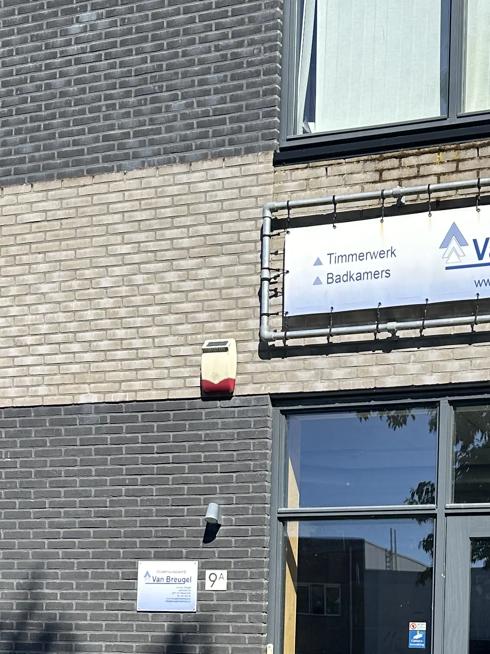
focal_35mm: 64
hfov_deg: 22.8
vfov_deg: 28.5
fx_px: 1208
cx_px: 351
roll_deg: -2.0
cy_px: 647
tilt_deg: +2.4
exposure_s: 1/3155
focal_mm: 6.86
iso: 80
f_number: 1.78
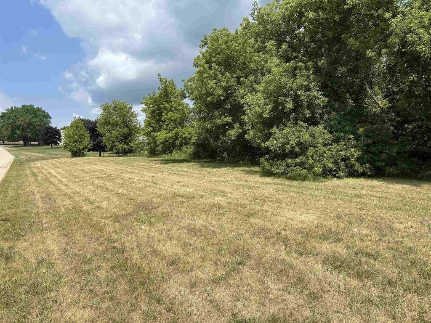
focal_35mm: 26
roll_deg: -2.4
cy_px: 162
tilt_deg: -2.4
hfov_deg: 67.3
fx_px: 324
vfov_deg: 53.1
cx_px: 216
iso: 50
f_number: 1.5
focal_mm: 5.7
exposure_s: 1/3571
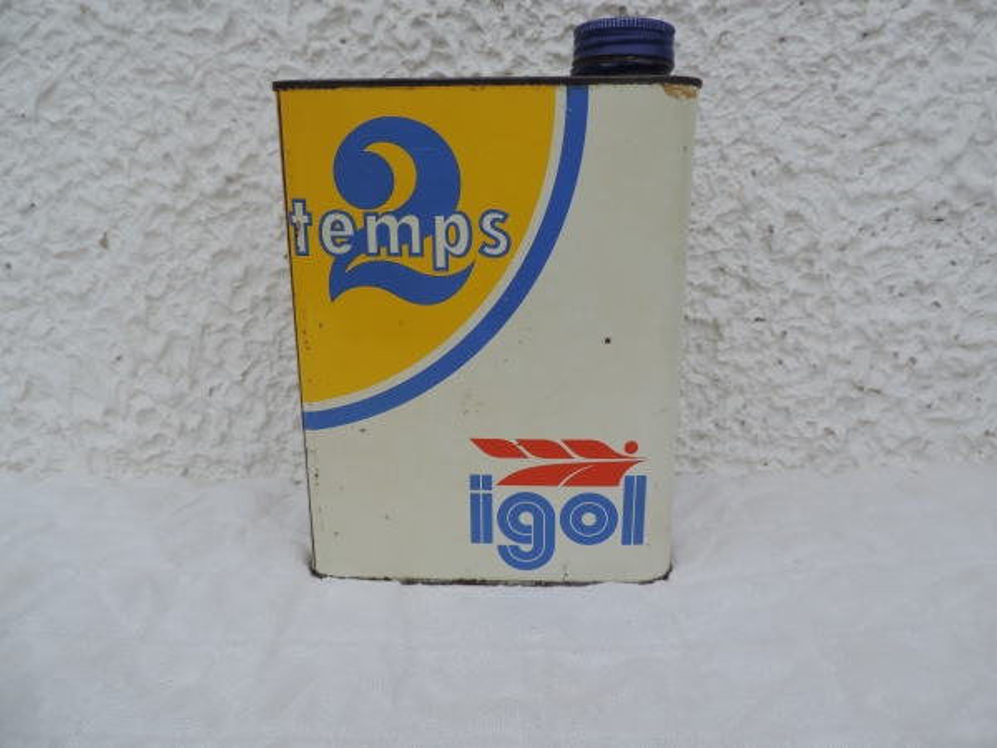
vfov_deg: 56.8
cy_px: 374
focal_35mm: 24
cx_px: 498
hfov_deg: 71.6
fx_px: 691
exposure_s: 1/400
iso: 80
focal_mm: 4.3
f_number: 3
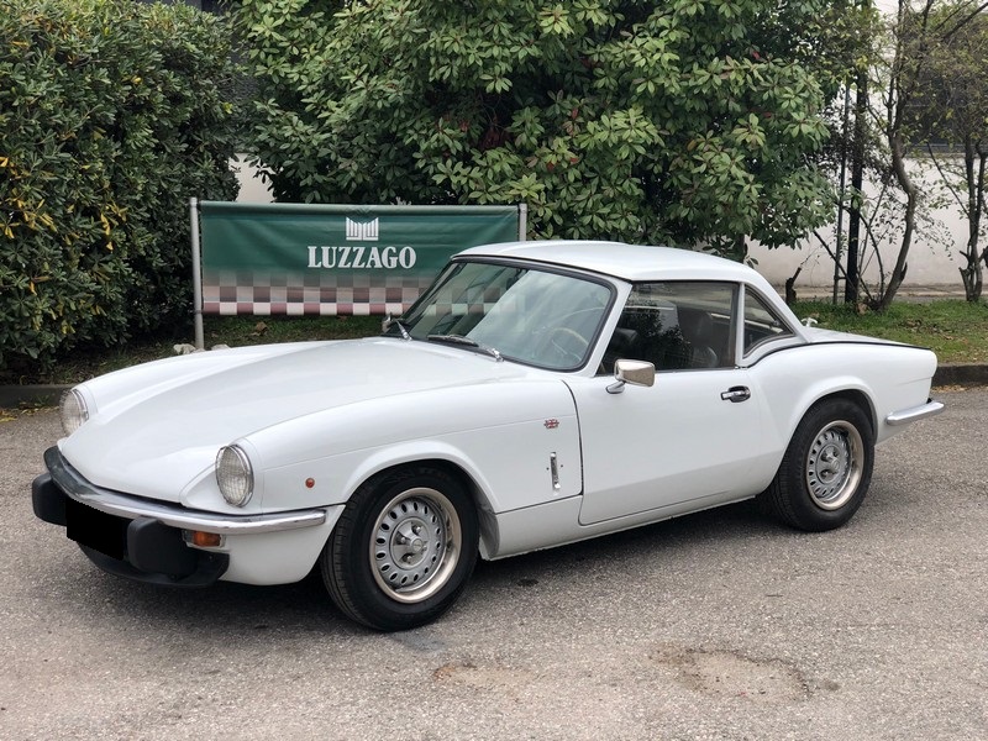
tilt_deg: -9.0
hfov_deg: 36.8
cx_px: 494
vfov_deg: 28.0
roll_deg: -0.4
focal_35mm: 52
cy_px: 370
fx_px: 1484
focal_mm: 6
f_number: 2.4
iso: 16
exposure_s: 1/291
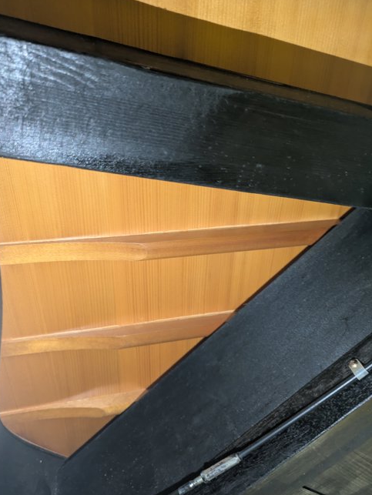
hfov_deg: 49.8
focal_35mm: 28
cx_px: 187
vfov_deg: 63.4
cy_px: 248
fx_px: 401
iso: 773
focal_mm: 5.43
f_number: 1.89
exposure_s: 1/24
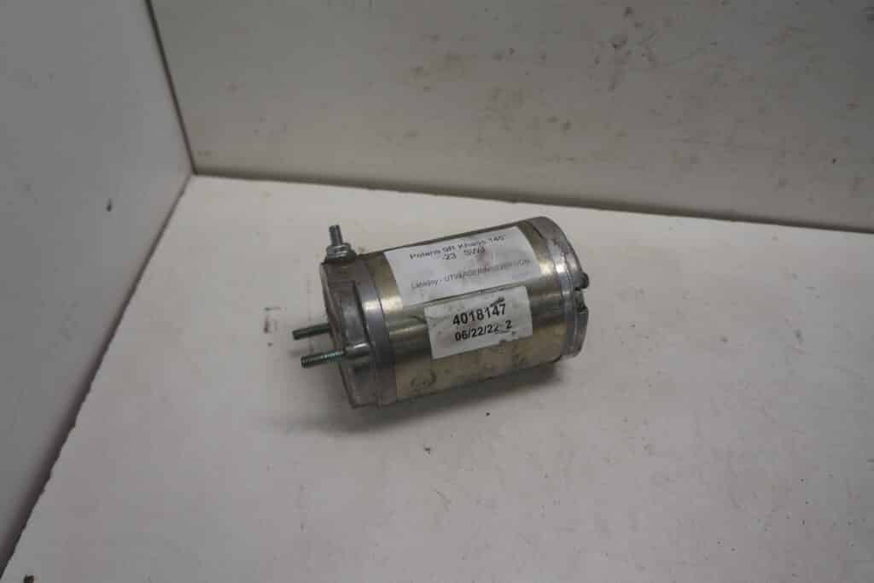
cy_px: 292
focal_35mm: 27
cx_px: 437
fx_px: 656
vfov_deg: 47.9
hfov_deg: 67.4
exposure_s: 1/125
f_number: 3.5
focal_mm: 18
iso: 100
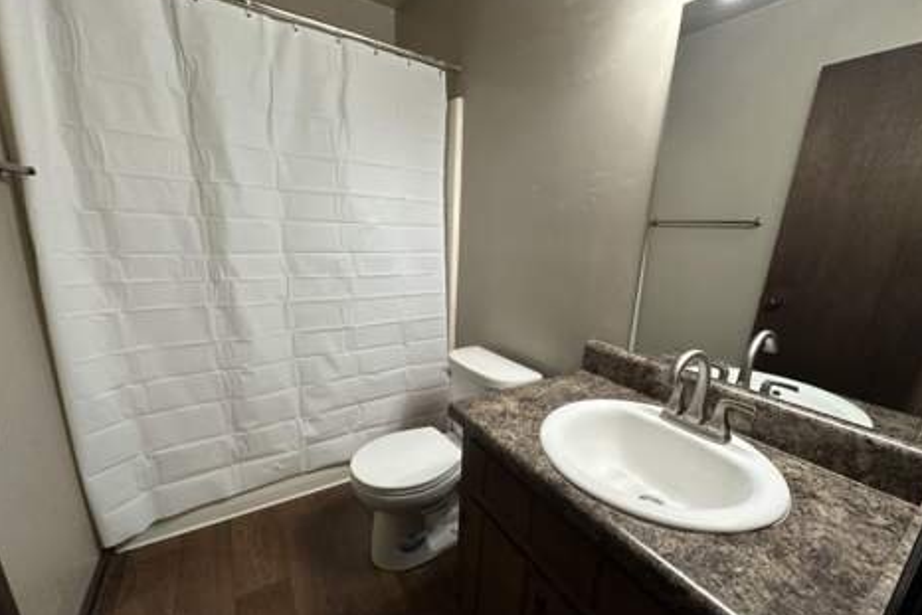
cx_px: 469
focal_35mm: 15
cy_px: 332
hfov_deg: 100.4
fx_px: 384
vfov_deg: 77.2
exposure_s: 1/60
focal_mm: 2.22
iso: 250
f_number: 2.2
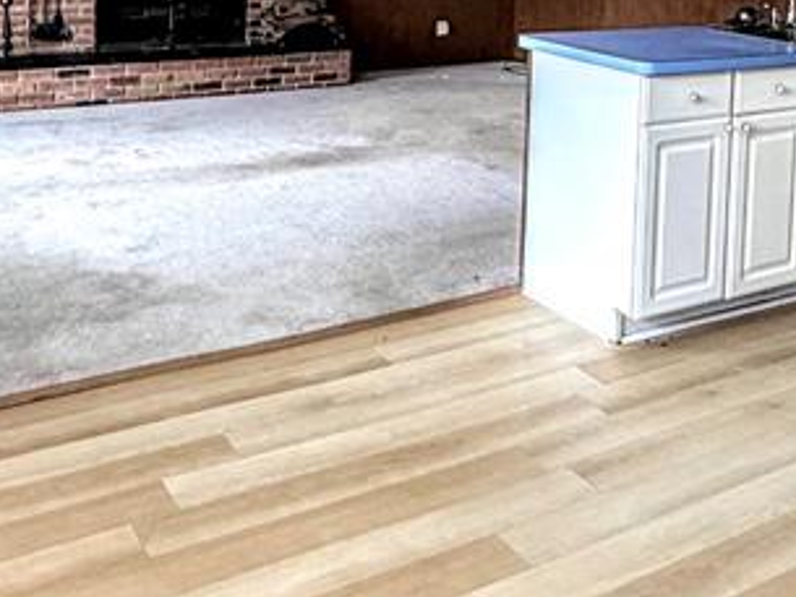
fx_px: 1081
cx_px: 535
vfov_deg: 28.6
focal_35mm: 47
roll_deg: -1.4
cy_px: -26
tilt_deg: -3.9
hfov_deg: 39.9
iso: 125
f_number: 2.2
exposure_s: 1/120
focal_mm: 2.22
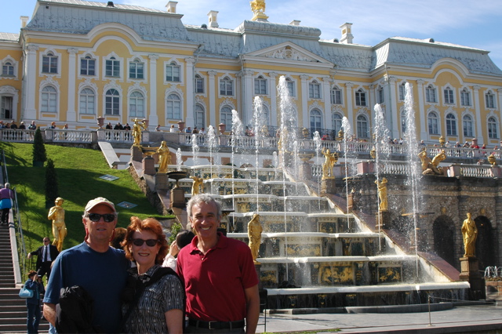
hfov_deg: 37.9
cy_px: 167
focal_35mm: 52
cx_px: 251
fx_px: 732
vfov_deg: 25.7
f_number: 10
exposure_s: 1/250
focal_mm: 35
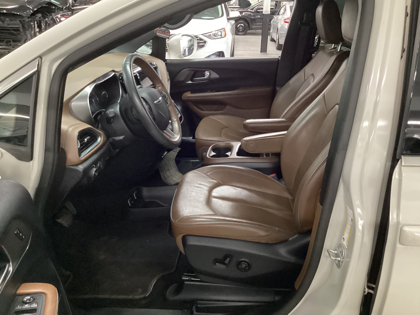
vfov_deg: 45.4
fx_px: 376
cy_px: 158
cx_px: 210
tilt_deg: -24.4
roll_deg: -1.4
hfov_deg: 58.4
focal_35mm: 31
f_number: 2.4
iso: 640
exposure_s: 1/30
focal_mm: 3.3
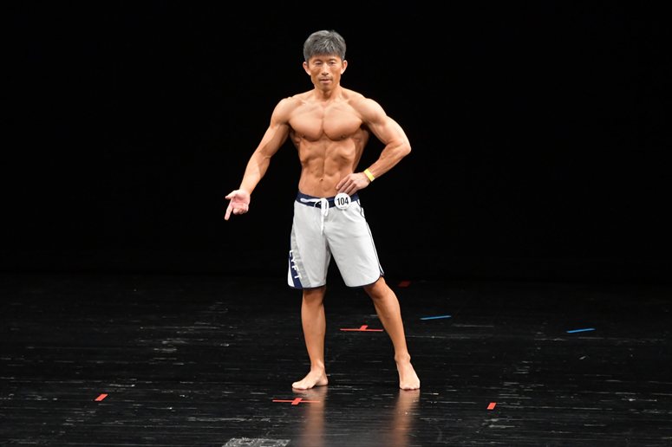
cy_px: 224
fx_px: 5317
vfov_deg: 4.8
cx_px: 336
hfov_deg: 7.2
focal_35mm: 285
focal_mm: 190
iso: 3200
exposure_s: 1/400
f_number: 5.6
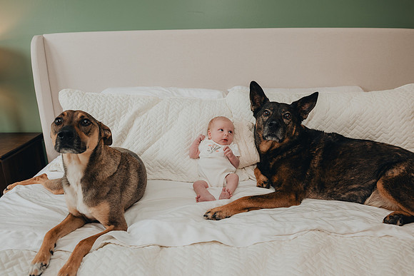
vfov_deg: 49.3
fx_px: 301
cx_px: 207
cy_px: 138
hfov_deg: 69.1
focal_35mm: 26
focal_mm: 24
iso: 500
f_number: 4
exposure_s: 1/100
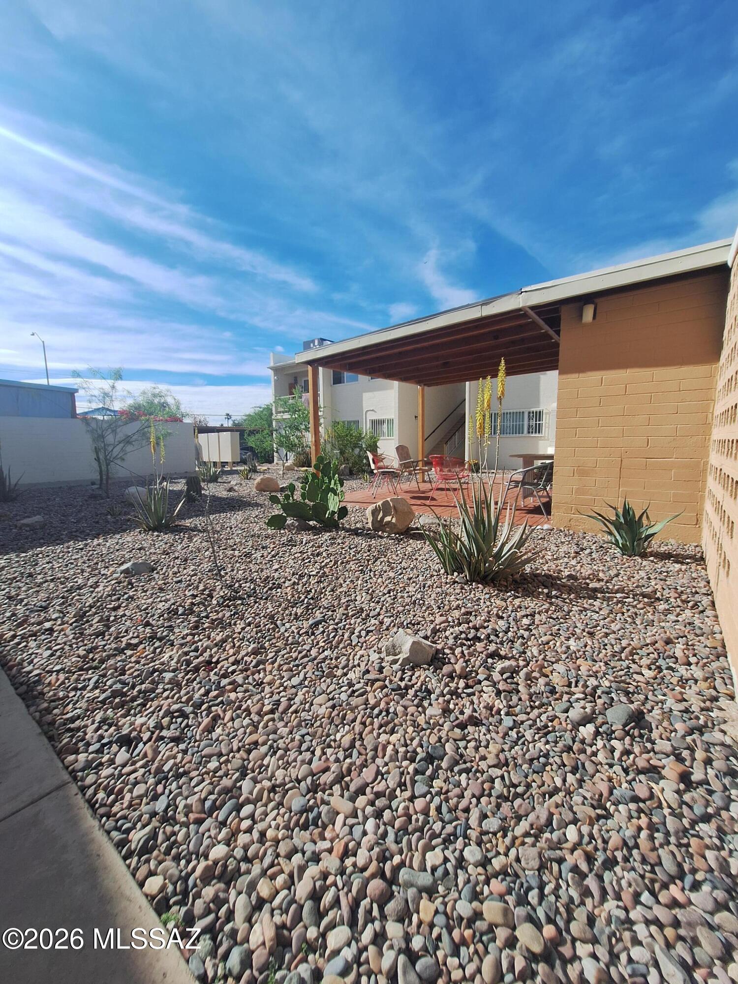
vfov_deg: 106.2
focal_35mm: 13
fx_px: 370
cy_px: 492
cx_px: 369
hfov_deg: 89.9
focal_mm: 1.74
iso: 40
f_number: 2.2
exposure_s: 1/2028
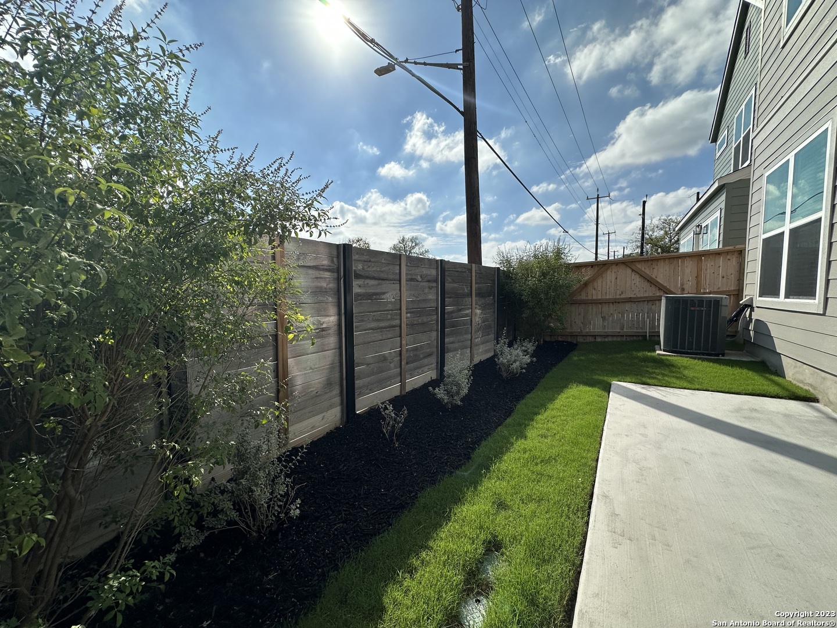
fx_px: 339
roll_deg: -0.5
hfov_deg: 102.1
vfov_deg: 85.7
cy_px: 314
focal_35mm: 14
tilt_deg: -4.6
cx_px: 418
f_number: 2.2
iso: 50
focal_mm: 2.22
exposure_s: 1/4464
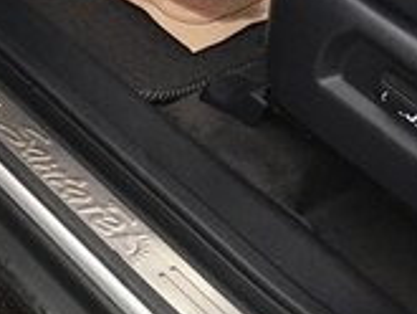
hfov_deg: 15.0
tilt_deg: -29.7
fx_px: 1398
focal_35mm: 116
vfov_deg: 12.0
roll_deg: +0.0
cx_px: -311
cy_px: -201
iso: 32
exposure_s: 1/100
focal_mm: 4.15
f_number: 2.2
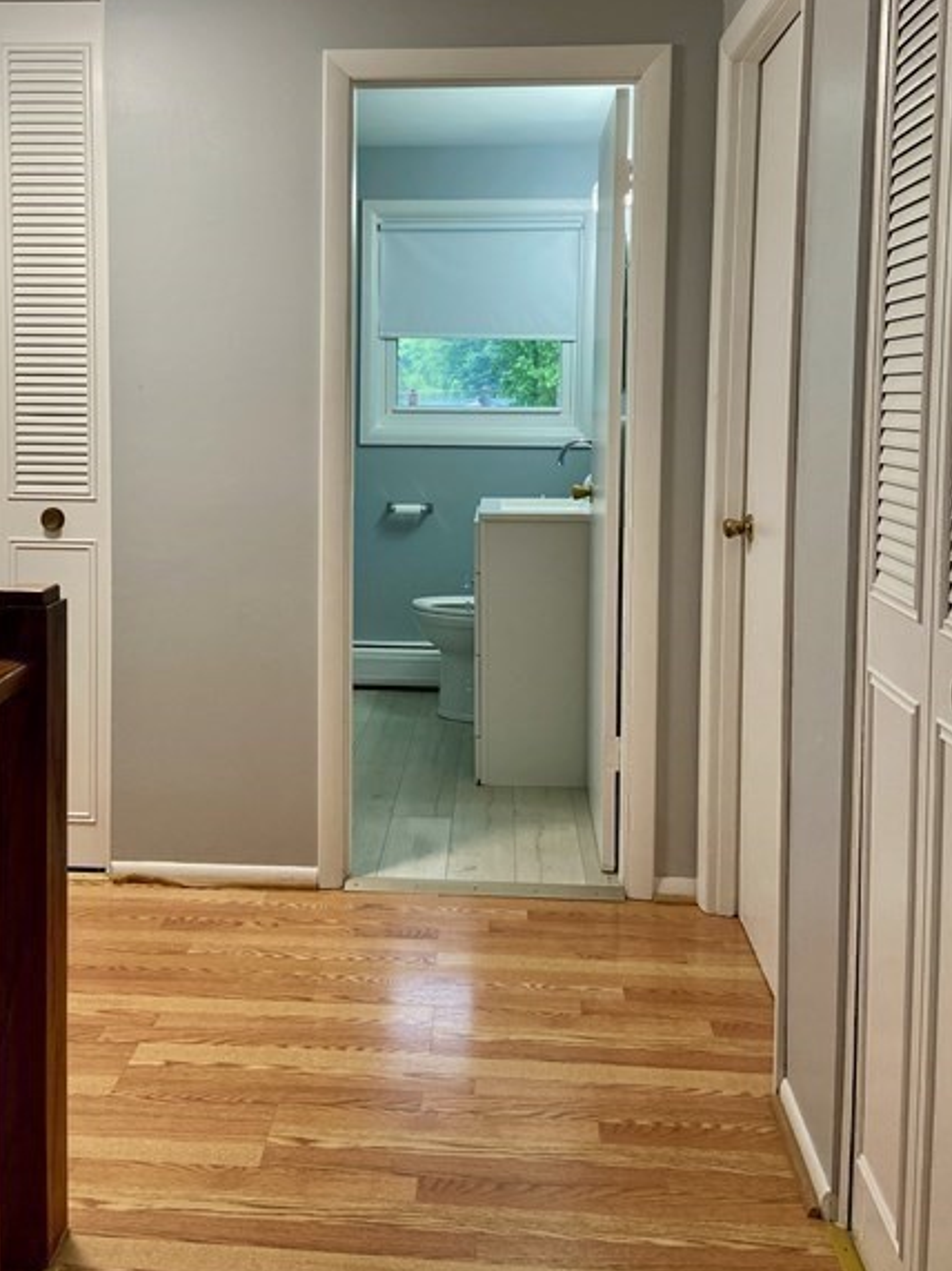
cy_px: 492
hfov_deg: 40.5
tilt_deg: -1.9
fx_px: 1284
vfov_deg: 52.2
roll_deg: +0.1
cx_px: 385
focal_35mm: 35
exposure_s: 1/60
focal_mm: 4.25
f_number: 1.8
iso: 100
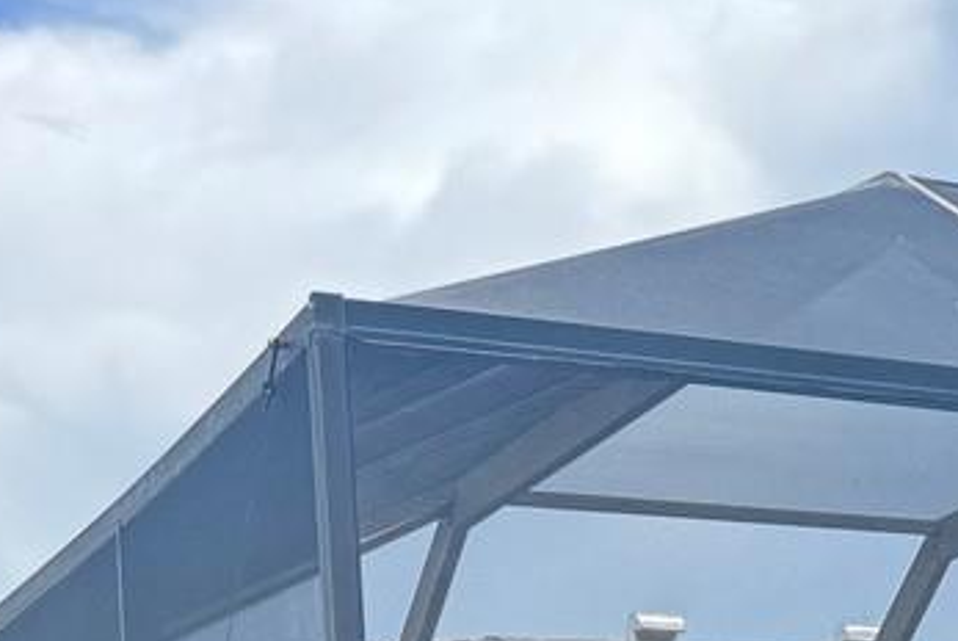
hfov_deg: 16.3
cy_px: 1207
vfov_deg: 11.0
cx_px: 1416
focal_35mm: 115
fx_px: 3063
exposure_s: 1/912
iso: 80
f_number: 1.78
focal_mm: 6.76
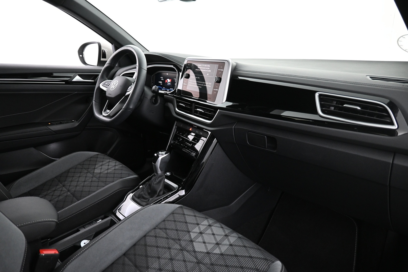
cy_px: 136
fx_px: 272
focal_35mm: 24
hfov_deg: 73.7
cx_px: 204
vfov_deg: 53.1
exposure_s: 1/20
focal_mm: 16
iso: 1600
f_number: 3.5
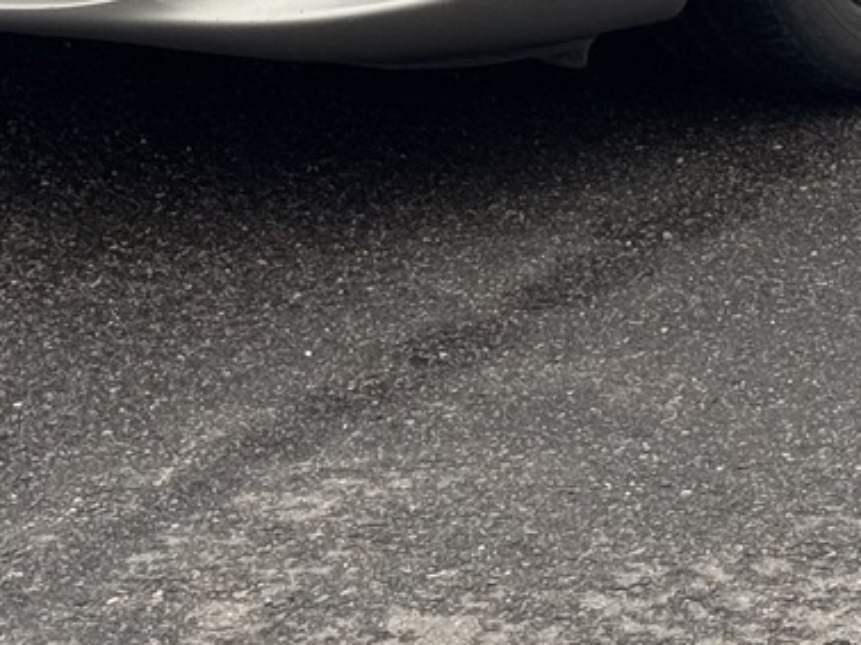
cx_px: 711
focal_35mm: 183
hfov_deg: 10.8
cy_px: -447
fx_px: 4549
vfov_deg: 7.9
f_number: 1.78
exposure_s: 1/685
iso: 64
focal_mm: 6.76
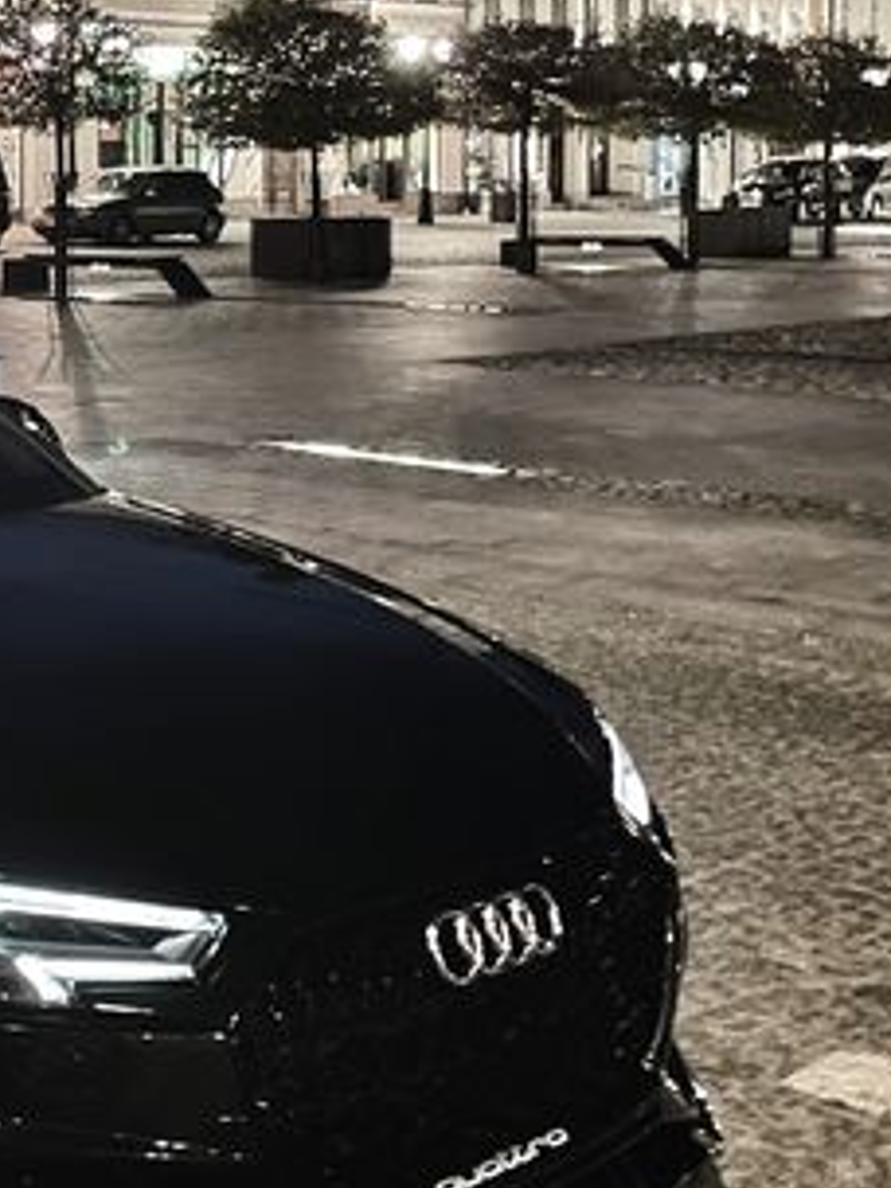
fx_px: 2231
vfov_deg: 29.1
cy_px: 211
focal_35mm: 65
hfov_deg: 21.1
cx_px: -156
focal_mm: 4.2
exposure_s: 1/10
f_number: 1.6
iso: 500
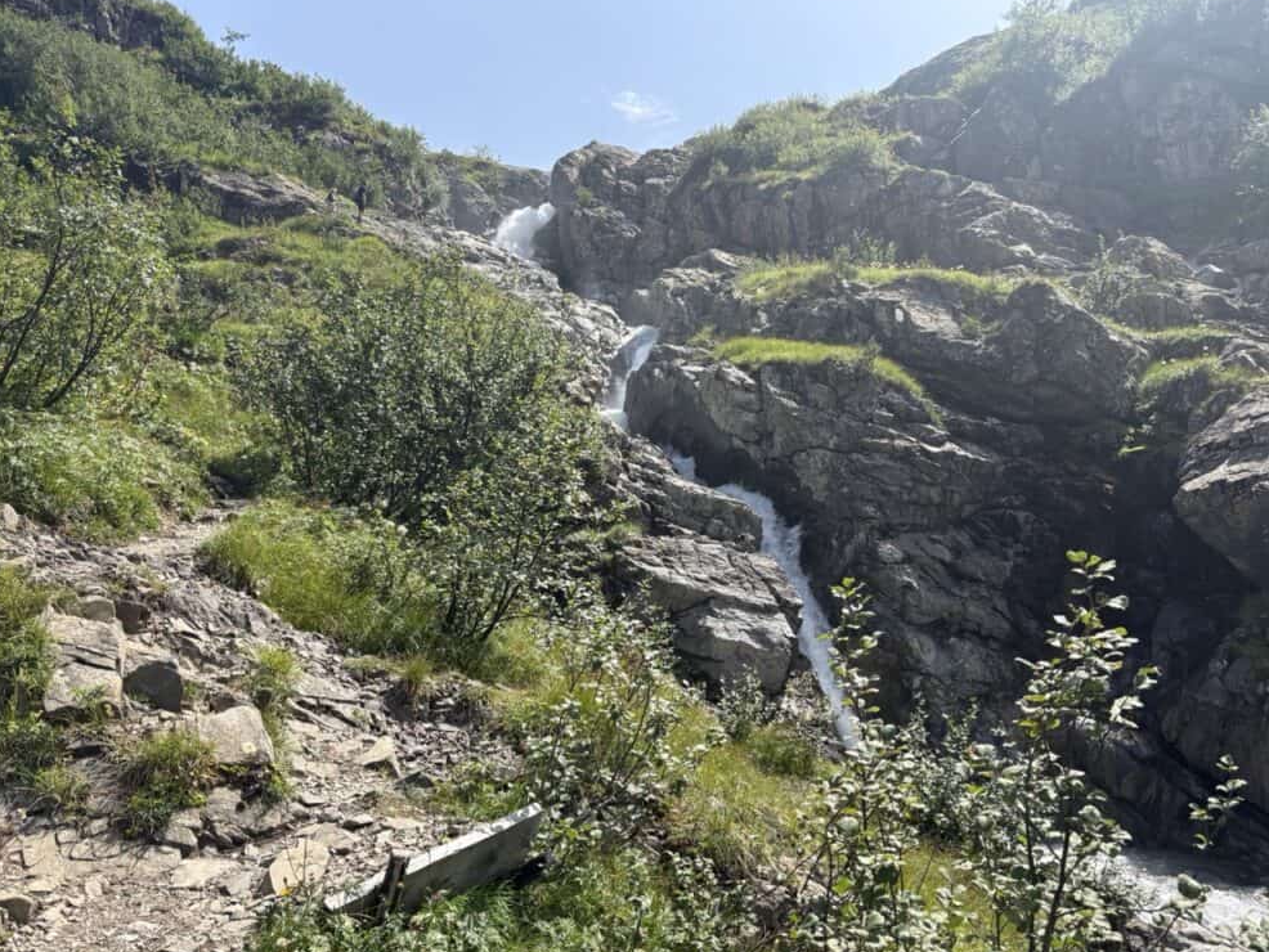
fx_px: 990
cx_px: 632
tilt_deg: +11.3
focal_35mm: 27
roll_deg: +2.0
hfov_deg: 65.3
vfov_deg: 51.4
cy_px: 473
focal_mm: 5.96
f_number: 1.6
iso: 50
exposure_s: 1/1953
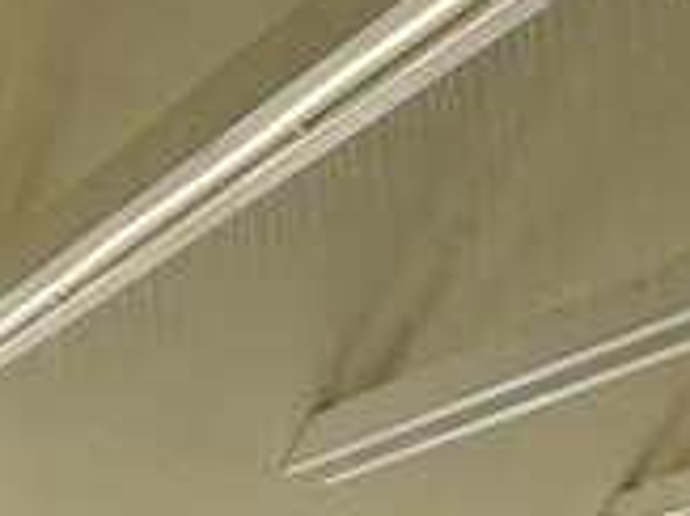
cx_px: 732
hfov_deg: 21.3
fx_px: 1753
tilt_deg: +4.1
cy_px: 854
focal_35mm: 88
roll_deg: -2.5
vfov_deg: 15.1
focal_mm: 2.22
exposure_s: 1/101
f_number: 2.2
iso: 40
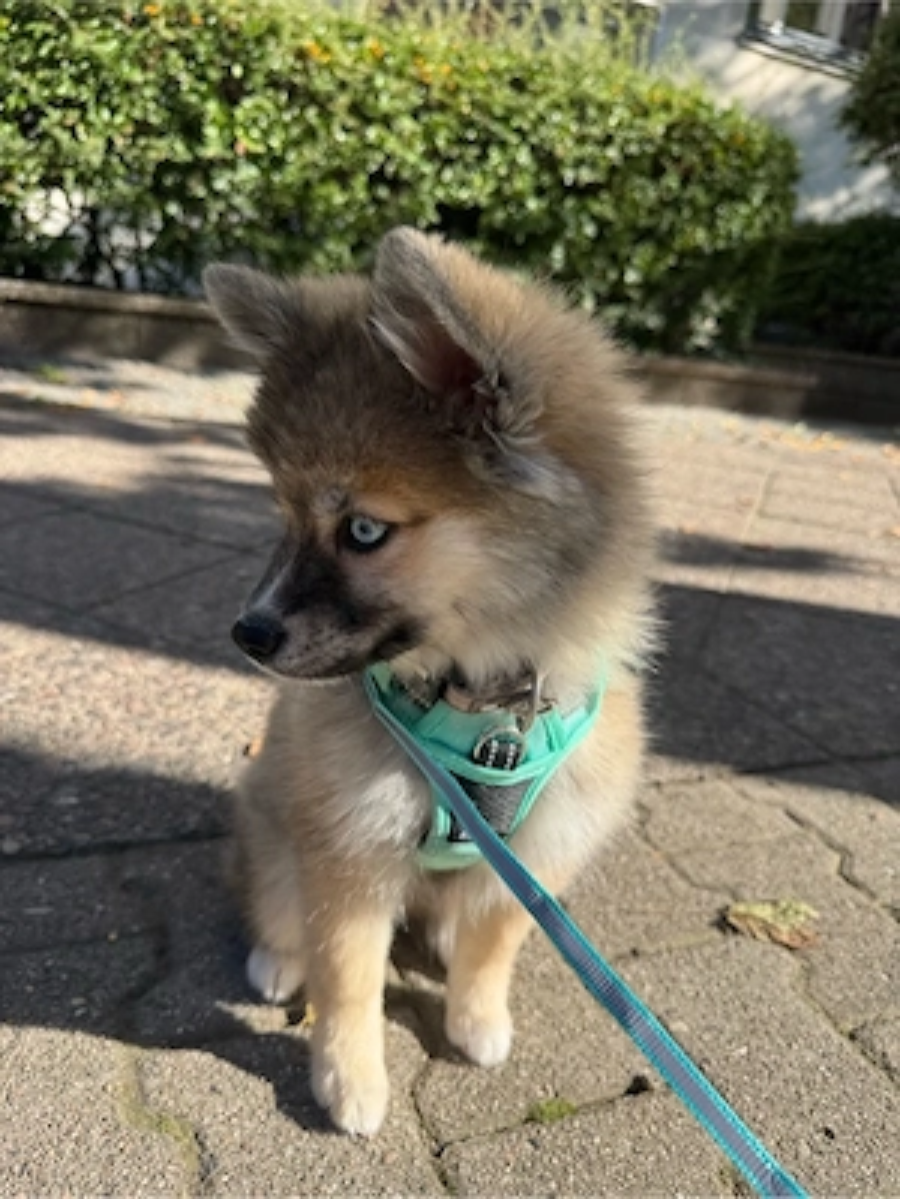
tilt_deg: -16.8
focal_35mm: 24
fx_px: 832
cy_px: 600
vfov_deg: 71.6
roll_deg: -6.7
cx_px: 450
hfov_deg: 56.8
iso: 80
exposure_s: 1/1560
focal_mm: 6.76
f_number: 1.78
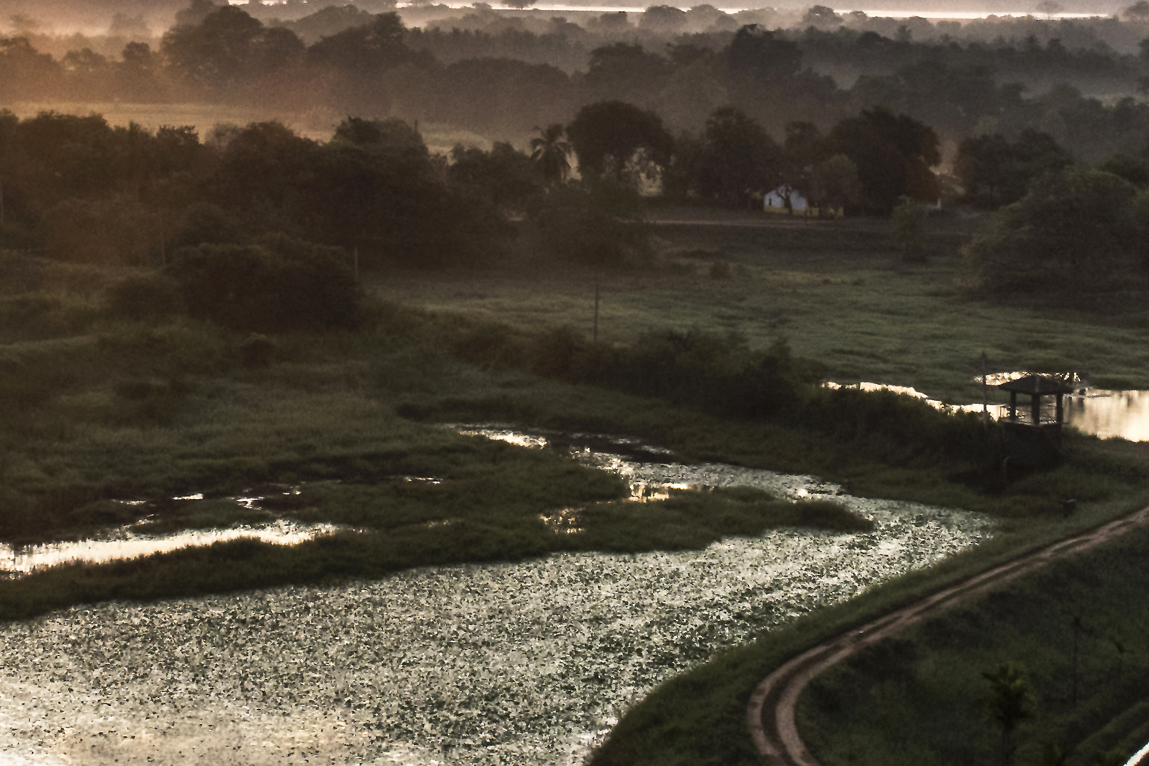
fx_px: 3383
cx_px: 490
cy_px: 43
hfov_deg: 19.3
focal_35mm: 106
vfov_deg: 12.8
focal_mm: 28
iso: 400
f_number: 13
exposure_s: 1/200
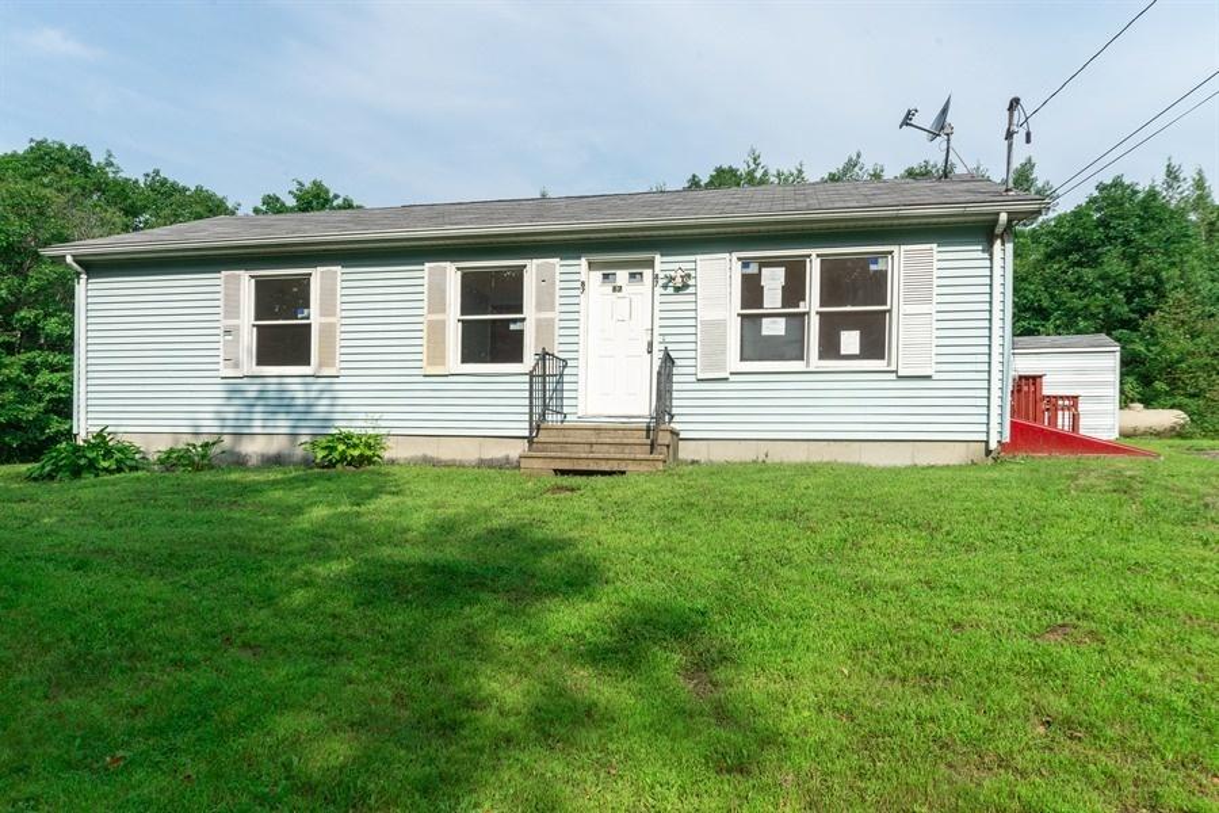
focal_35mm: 23
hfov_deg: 76.1
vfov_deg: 55.1
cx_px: 610
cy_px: 406
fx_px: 779
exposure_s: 1/500
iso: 400
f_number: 11
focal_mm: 23
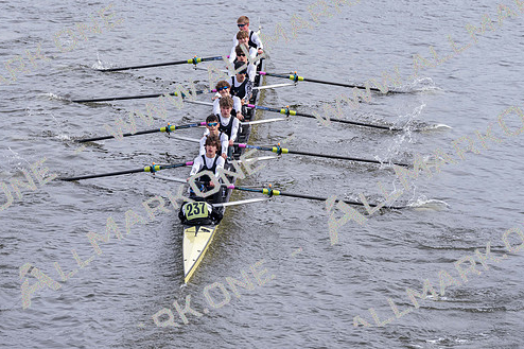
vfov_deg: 5.8
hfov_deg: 8.8
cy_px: 145
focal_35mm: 235
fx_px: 3419
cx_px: 234
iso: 400
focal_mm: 200
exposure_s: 1/1600
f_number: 5.6
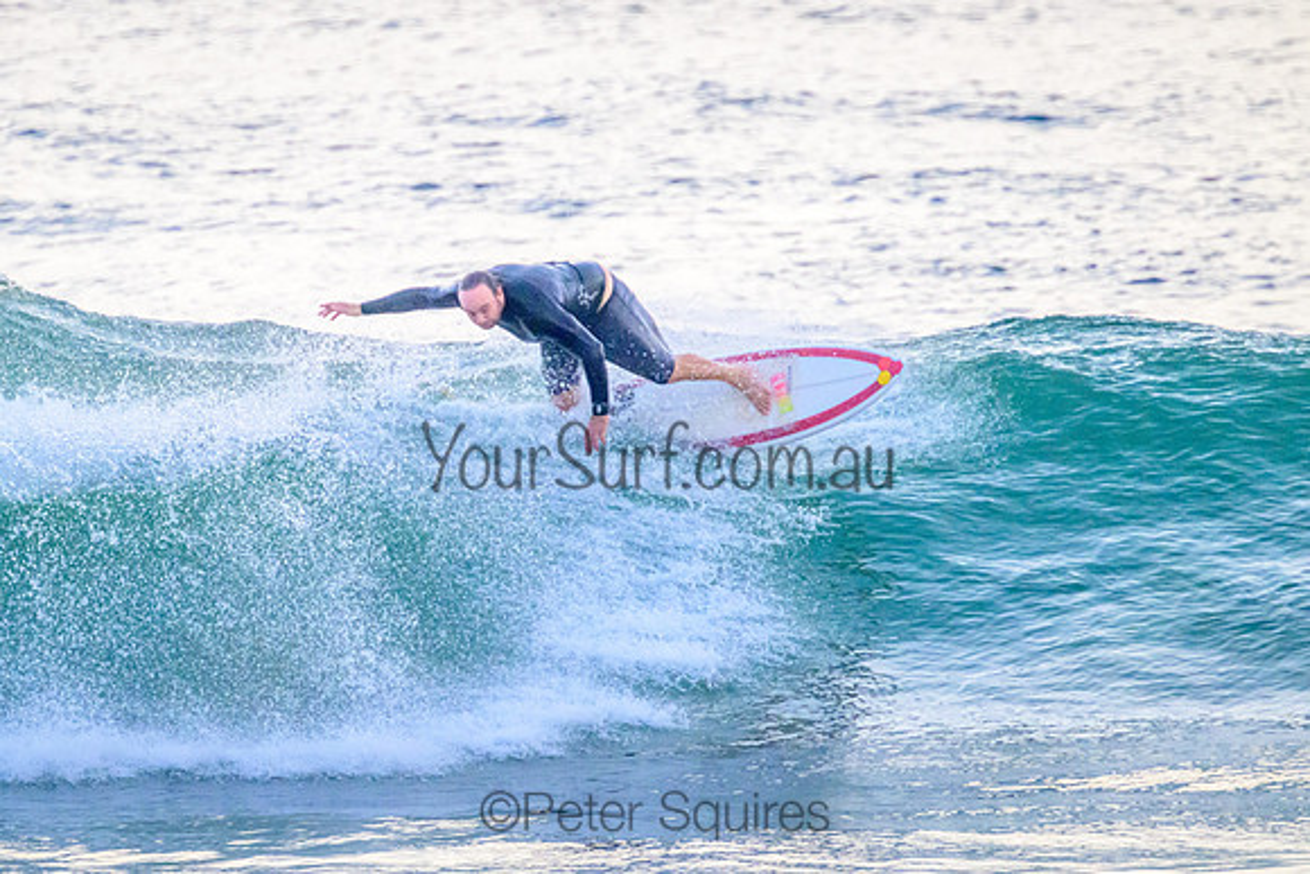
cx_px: 566
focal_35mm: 908
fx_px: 33053
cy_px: 453
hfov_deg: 2.3
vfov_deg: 1.5
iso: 4500
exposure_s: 1/2000
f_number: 11
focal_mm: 800
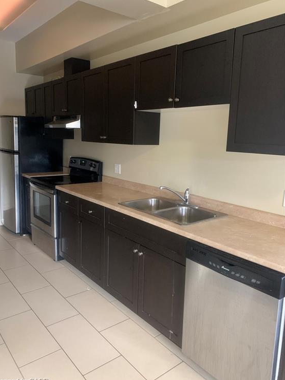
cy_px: 188
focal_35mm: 27
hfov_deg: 51.3
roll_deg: -2.2
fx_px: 296
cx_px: 138
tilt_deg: -10.4
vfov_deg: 65.3
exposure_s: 1/31
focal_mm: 4.25
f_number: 1.8
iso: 400
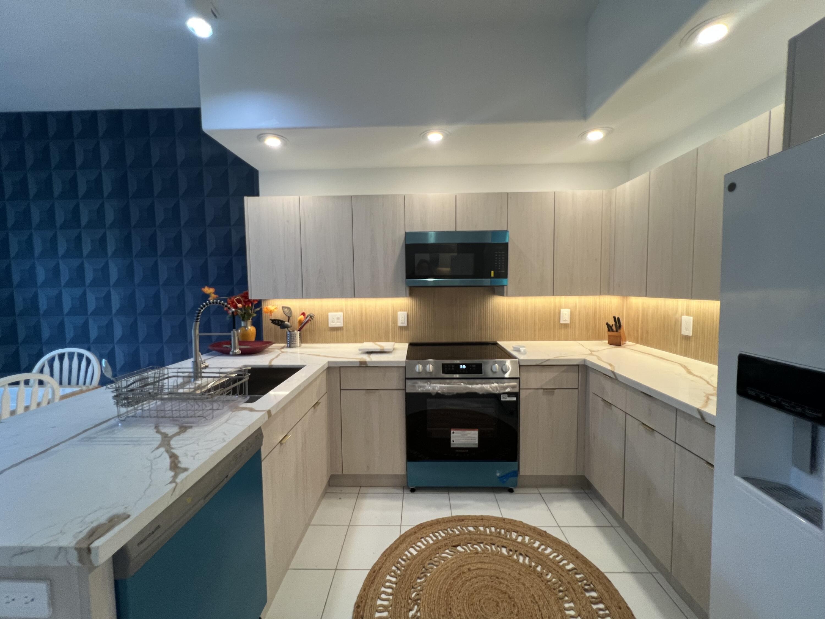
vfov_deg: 89.9
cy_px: 310
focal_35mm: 13
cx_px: 412
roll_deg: +1.1
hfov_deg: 106.2
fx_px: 310
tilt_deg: -3.6
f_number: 1.8
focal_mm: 1.57
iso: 125
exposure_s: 1/60
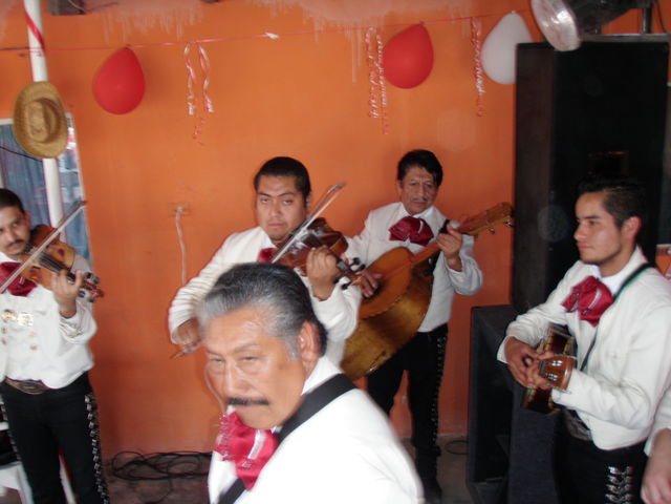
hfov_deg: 49.0
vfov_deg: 37.7
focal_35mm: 38
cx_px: 336
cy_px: 252
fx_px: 737
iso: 100
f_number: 3.5
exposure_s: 1/30
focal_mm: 6.7
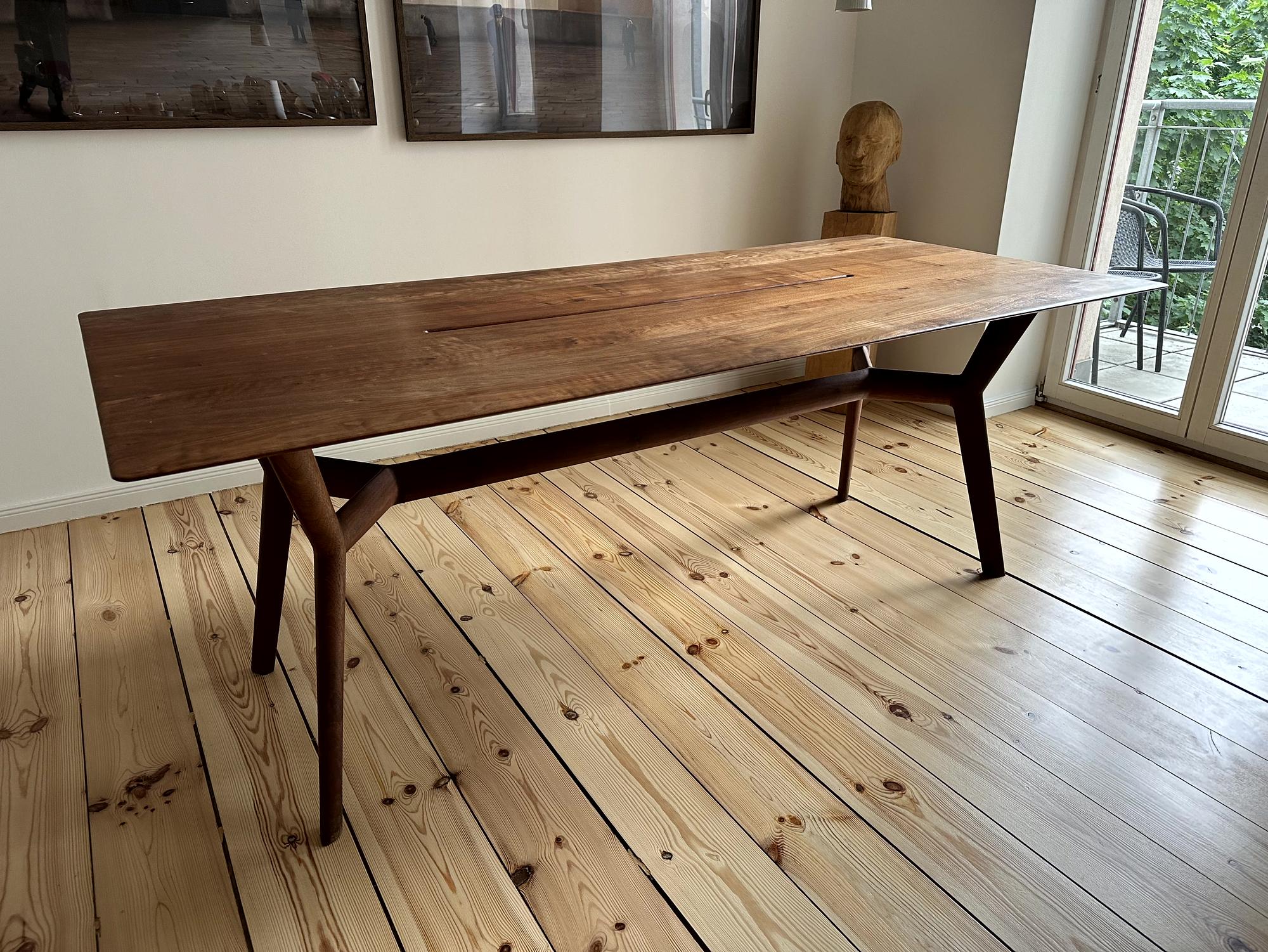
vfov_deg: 56.8
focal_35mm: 24
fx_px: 879
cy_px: 476
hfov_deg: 71.6
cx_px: 634
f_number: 1.78
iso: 125
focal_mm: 6.86
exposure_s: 1/121
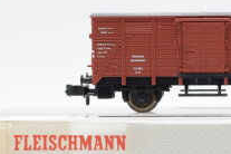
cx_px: 202
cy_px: 112
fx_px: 978
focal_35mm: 152
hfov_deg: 13.4
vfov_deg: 9.0
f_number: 8
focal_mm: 35
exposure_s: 1/125
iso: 400
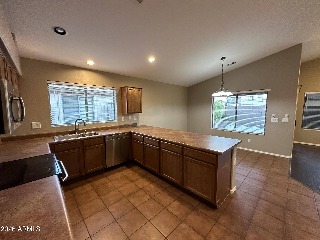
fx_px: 129
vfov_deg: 85.7
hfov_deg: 102.1
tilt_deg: -5.2
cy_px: 120
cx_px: 160
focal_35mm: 14
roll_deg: +0.4
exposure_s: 1/60
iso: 500
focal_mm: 2.22
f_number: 2.2
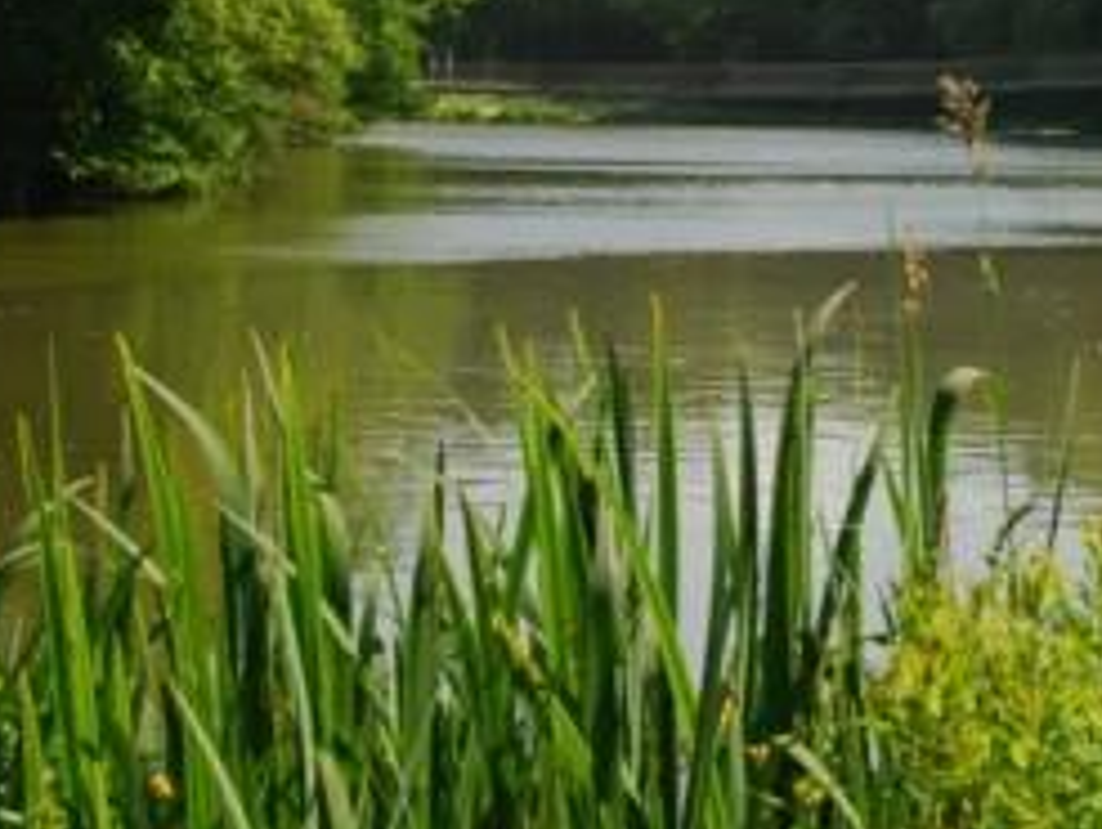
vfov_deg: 11.2
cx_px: 1151
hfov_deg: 14.8
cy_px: -166
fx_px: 4159
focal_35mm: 130
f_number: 9.5
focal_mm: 29
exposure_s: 1/180
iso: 400
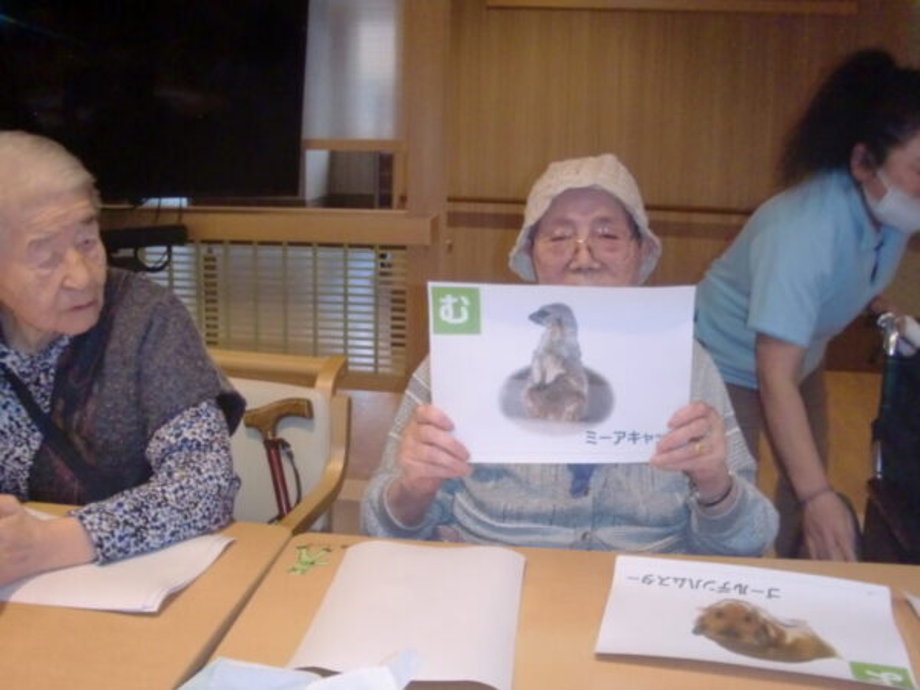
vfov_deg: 37.7
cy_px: 345
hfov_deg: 49.0
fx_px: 1010
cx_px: 460
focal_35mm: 38
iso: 400
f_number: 3.9
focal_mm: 6.66
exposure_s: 1/60
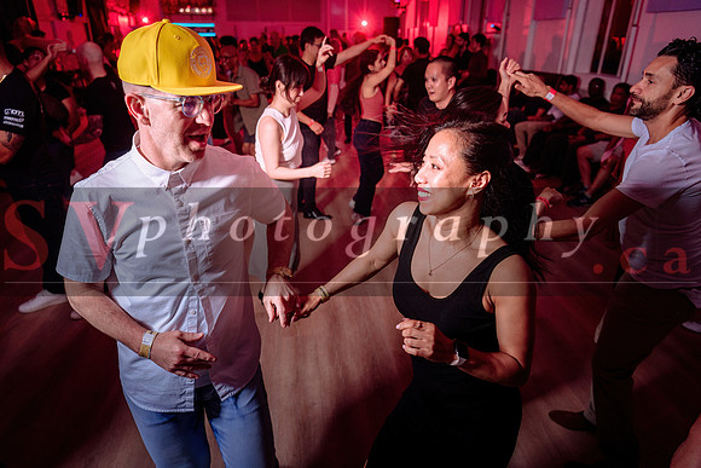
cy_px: 234
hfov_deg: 73.7
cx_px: 350
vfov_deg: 53.2
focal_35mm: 24
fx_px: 467
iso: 800
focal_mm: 24
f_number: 3.2
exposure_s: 1/50
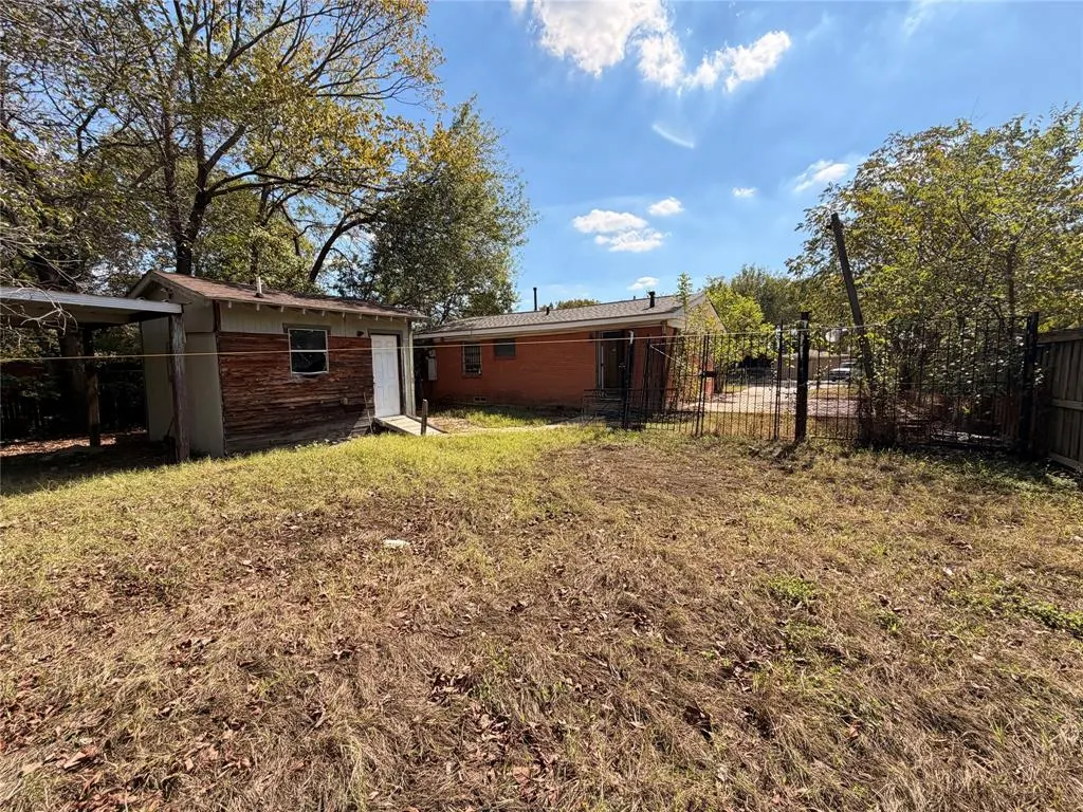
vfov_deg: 85.7
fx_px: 438
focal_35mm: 14
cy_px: 406
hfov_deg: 102.1
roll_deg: +1.9
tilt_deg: -3.3
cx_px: 542
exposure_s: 1/789
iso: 32
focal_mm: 2.22
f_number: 2.2
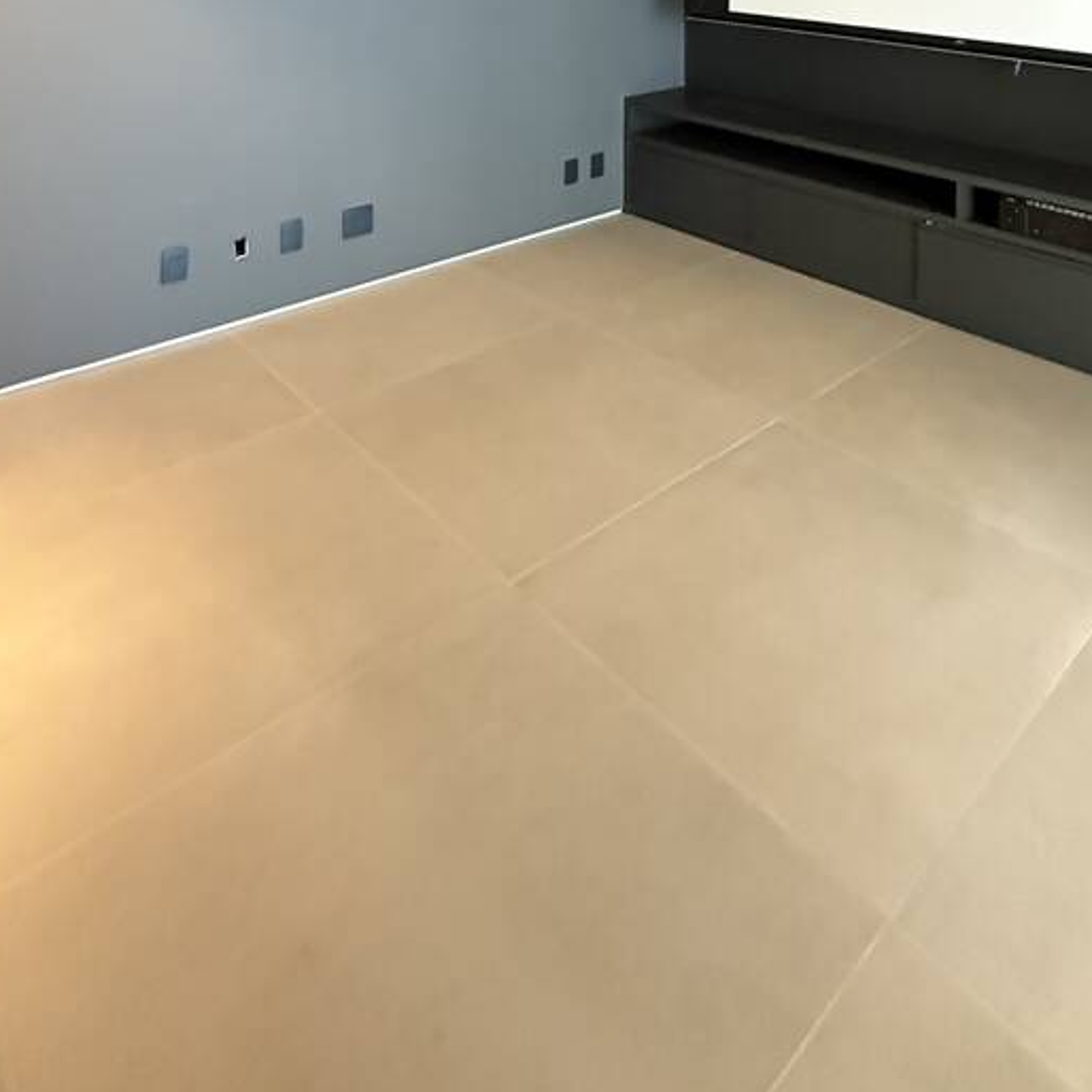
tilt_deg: -1.5
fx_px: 928
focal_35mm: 26
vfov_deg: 47.8
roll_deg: -1.2
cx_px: 665
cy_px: -51
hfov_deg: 60.3
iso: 1250
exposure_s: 1/40
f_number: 2.2
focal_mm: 2.22
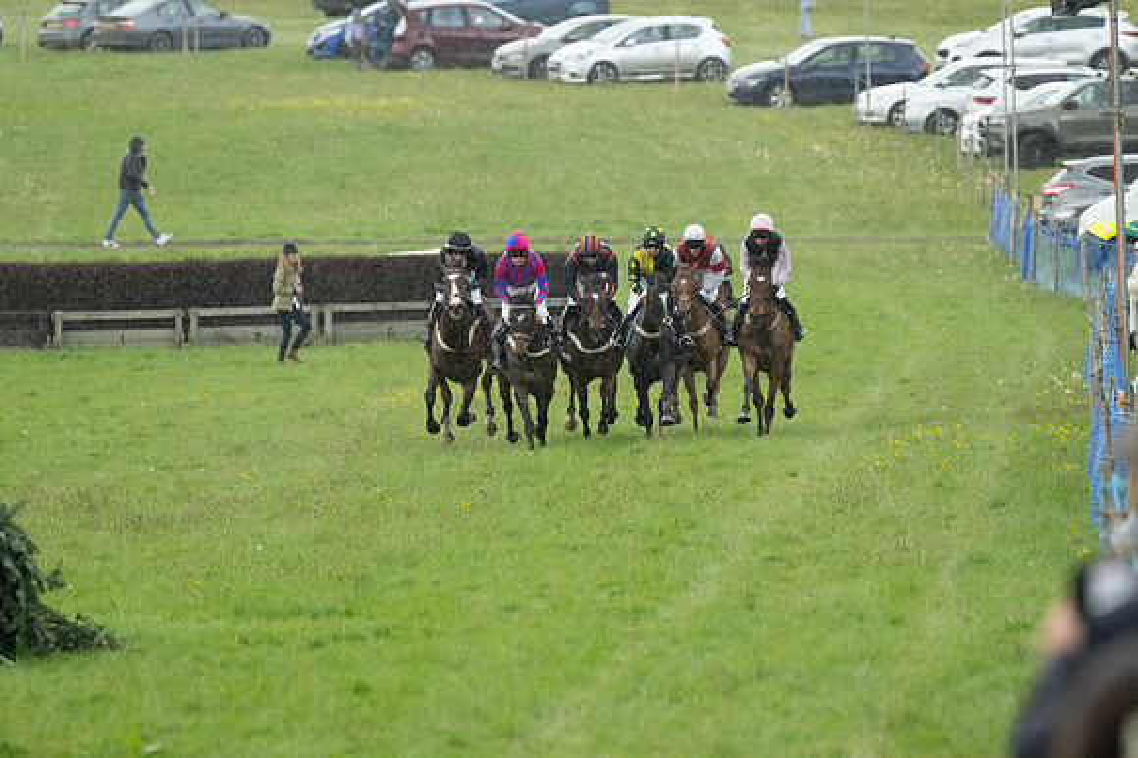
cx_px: 569
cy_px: 379
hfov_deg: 5.5
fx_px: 11847
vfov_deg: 3.7
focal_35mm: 375
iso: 2000
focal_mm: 250
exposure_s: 1/1000
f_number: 4
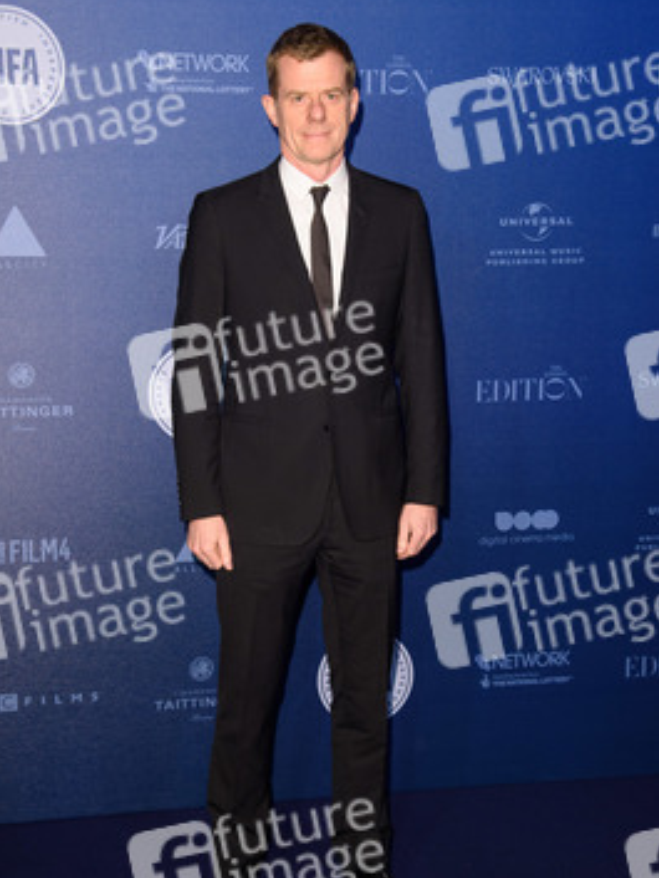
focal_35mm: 60
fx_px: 1522
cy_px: 485
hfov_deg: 24.4
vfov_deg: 32.1
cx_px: 330
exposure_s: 1/250
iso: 800
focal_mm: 55
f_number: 5.6
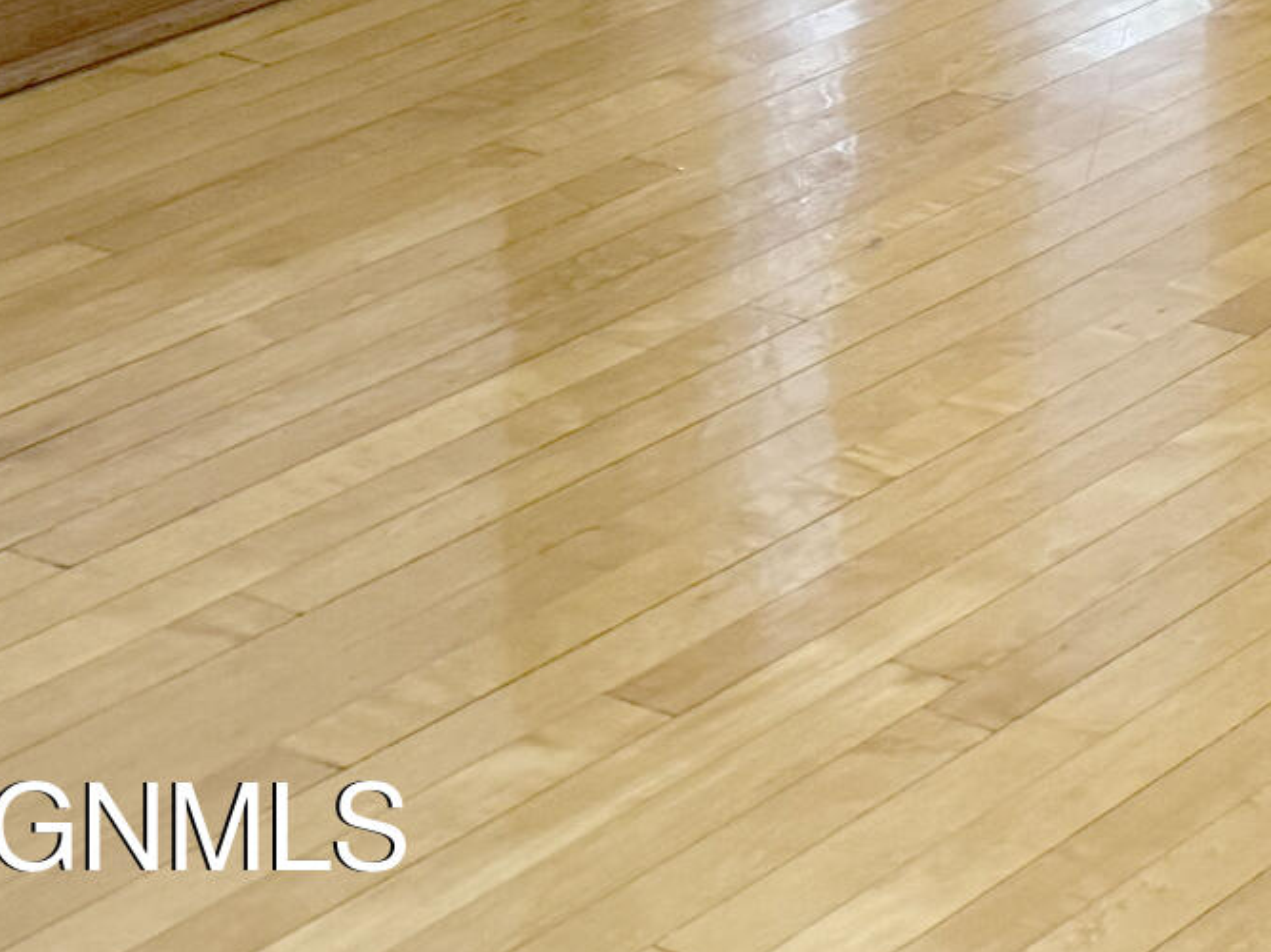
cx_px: 2834
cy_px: -1118
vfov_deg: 11.8
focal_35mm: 108
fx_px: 3965
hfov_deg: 14.0
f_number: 1.78
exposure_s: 1/60
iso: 320
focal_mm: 6.76
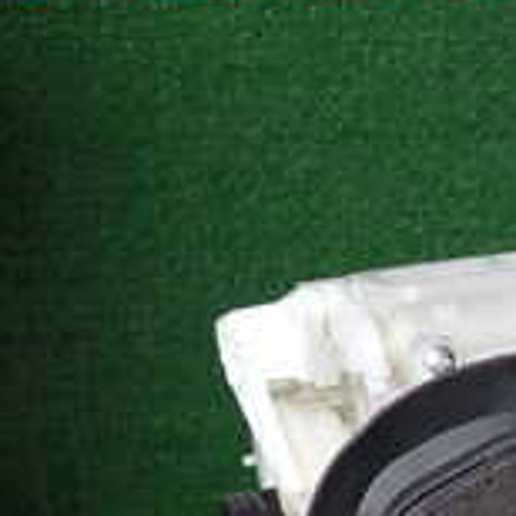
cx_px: 891
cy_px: 684
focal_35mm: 86
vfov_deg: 18.6
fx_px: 1450
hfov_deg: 17.1
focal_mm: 4.5
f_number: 5.6
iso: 100
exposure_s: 1/30
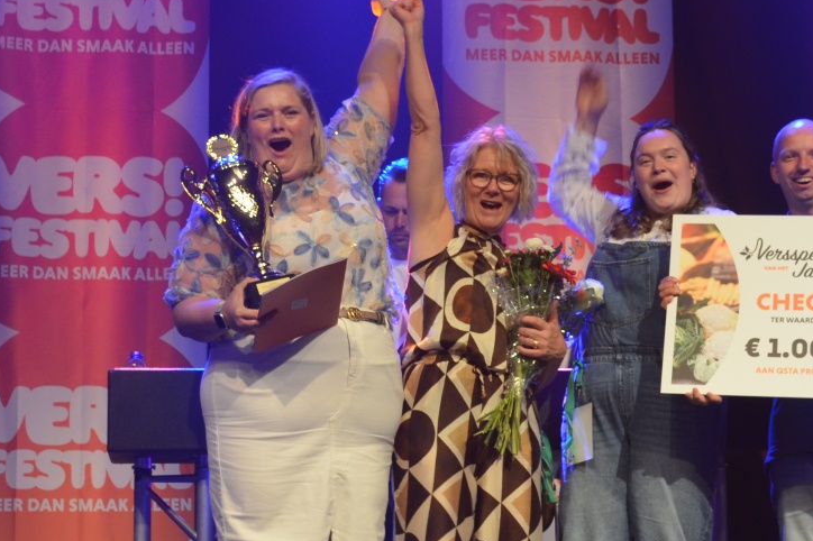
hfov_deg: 21.0
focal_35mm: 97
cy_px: 229
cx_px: 514
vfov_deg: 14.1
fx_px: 2189
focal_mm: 26
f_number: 4.2
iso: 450
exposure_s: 1/60
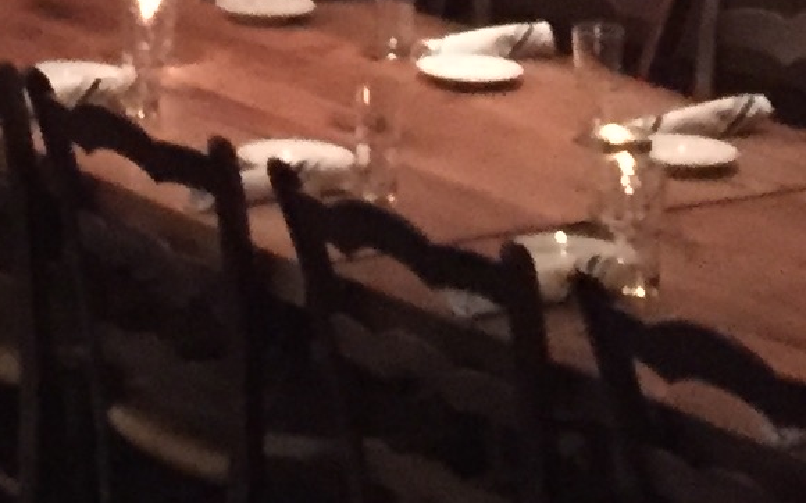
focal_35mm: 173
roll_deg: -0.1
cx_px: -306
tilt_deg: -1.6
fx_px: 3799
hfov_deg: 11.7
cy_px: -675
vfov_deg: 7.2
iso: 800
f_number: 2.2
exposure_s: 1/15
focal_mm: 4.15
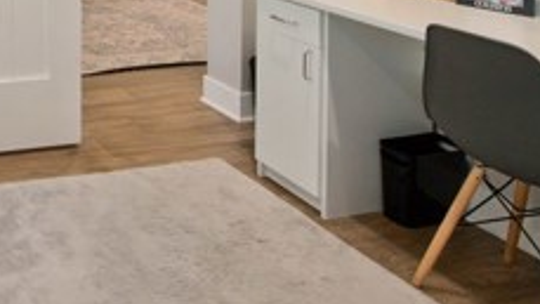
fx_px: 630
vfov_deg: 22.3
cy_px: -152
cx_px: -113
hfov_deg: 35.8
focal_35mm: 44
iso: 2500
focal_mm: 15
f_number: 11
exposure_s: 1/200
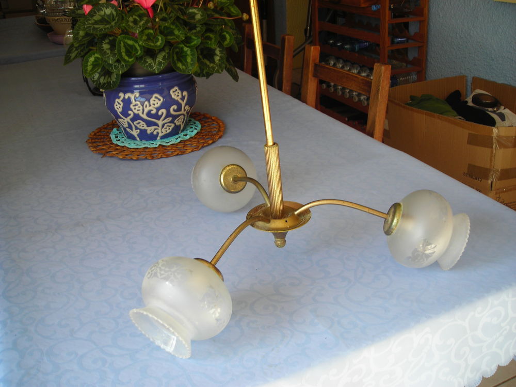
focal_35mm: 38
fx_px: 566
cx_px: 258
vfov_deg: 37.7
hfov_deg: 49.0
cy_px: 194
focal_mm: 6.3
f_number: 3.2
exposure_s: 1/49.3
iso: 50
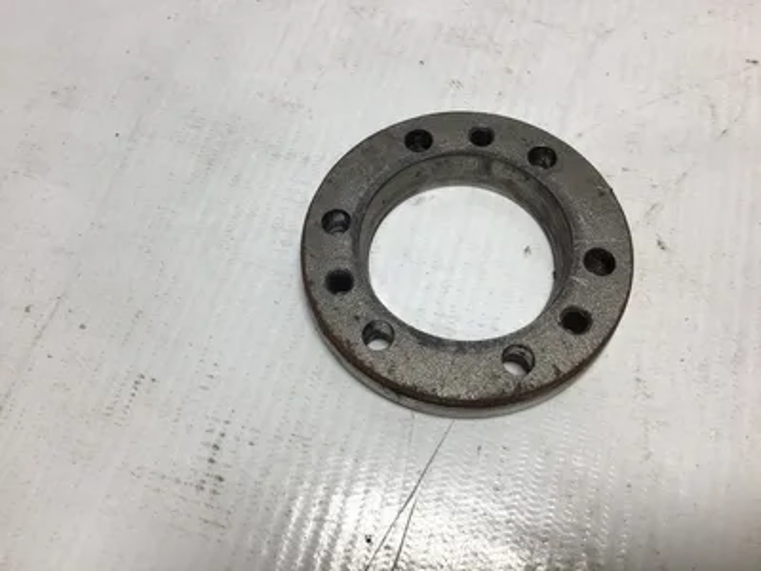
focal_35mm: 31
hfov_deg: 58.4
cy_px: 286
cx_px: 380
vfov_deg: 45.4
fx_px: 682
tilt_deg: -64.8
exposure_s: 1/167
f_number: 2.4
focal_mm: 3.3
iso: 25
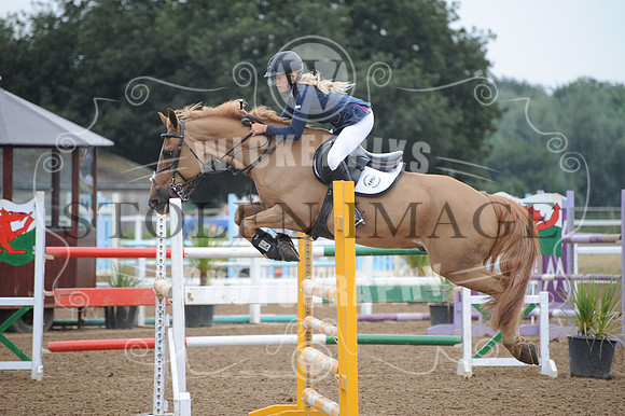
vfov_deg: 5.1
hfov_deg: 7.6
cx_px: 312
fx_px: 4685
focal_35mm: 270
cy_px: 208
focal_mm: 270
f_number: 5.6
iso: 1000
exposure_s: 1/800
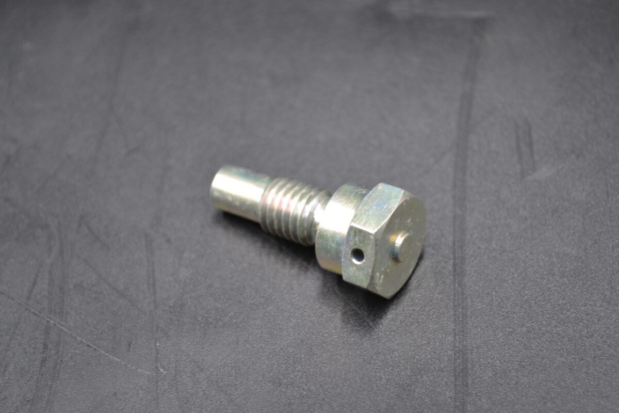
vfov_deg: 16.6
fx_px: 1418
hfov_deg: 24.6
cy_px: 206
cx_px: 310
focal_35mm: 82
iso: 400
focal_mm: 55
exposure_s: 1/25
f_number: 5.6
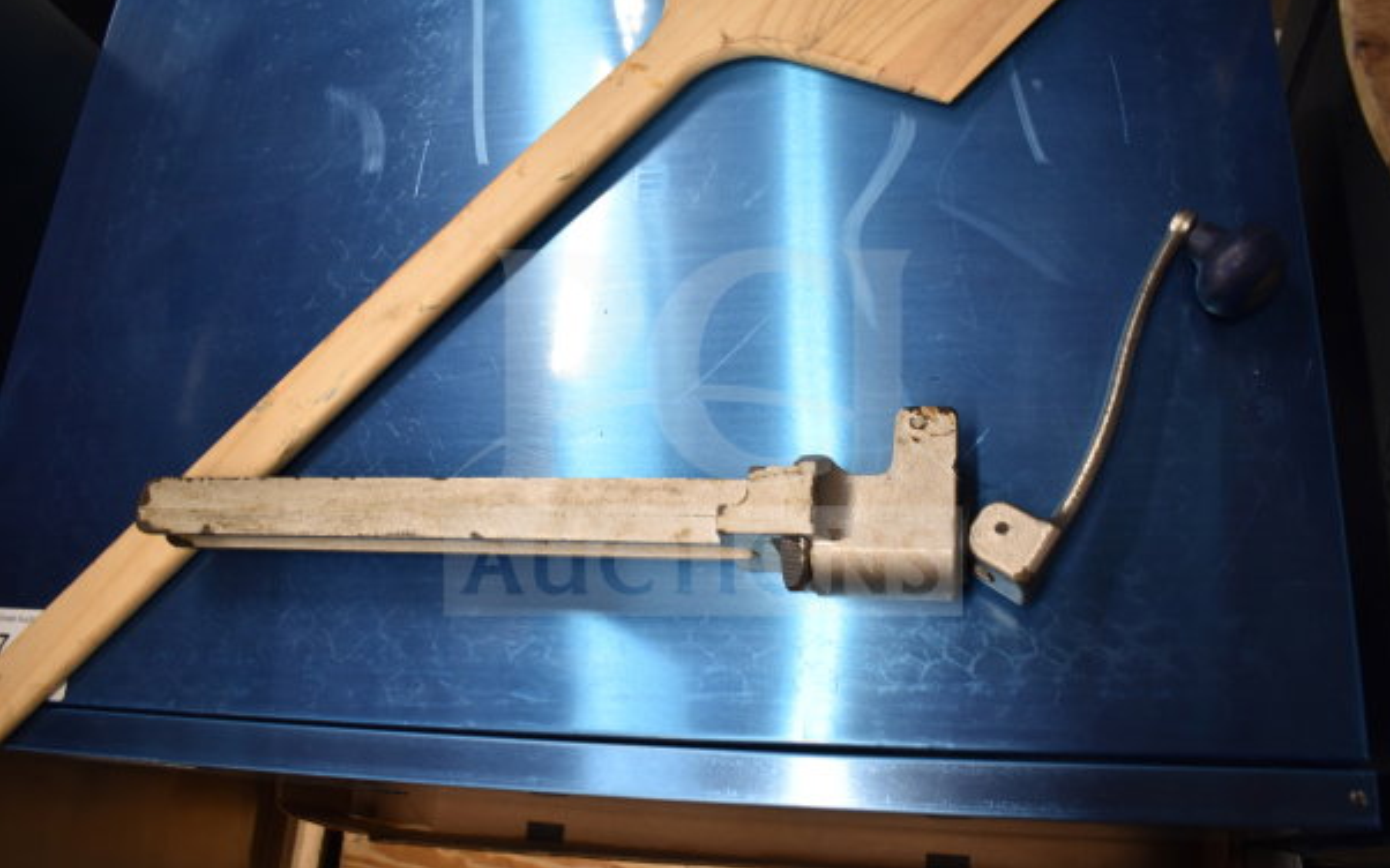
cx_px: 702
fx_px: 1174
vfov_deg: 40.6
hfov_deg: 61.2
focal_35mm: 31
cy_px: 433
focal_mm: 20
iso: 500
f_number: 3.5
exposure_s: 1/30
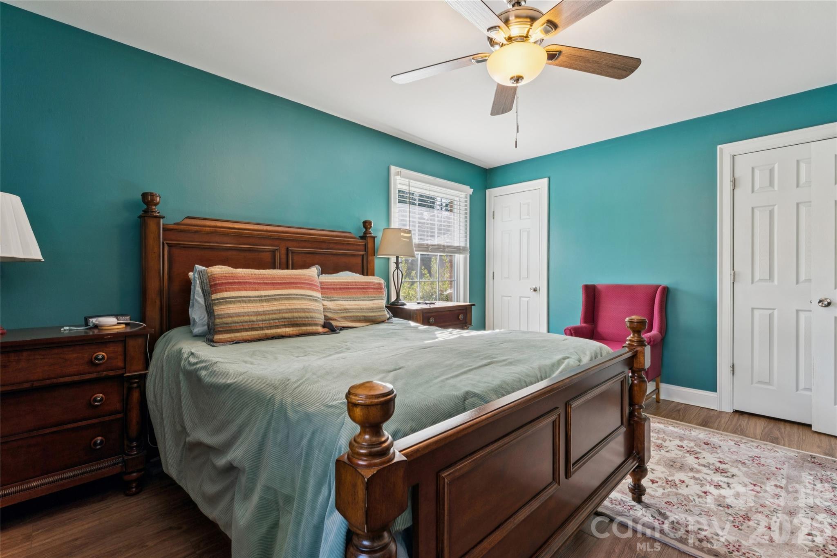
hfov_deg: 96.0
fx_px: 377
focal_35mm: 16
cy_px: 279
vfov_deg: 73.1
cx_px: 418
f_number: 13
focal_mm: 16.2
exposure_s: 1/5
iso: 200
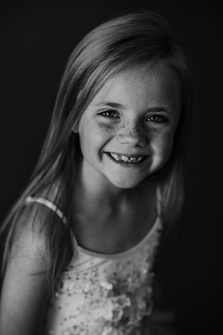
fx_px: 790
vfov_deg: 23.9
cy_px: 168
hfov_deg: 16.1
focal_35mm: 85
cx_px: 112
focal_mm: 85
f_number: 2.8
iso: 100
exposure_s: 1/160
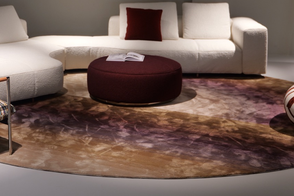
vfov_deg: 18.6
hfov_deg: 27.9
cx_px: 99
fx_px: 588
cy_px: 17
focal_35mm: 72
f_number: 2.8
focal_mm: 34
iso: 250
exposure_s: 1/40
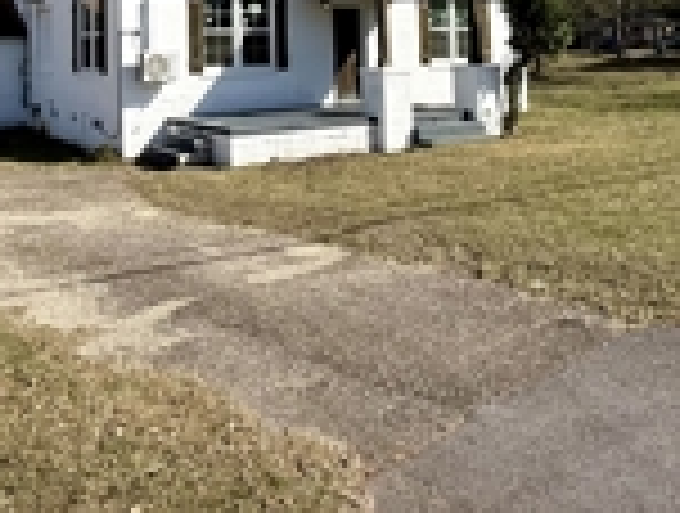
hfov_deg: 48.6
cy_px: 0
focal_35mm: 37
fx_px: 729
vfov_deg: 35.2
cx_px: 194
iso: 50
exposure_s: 1/2237
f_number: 2.2
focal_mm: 2.22
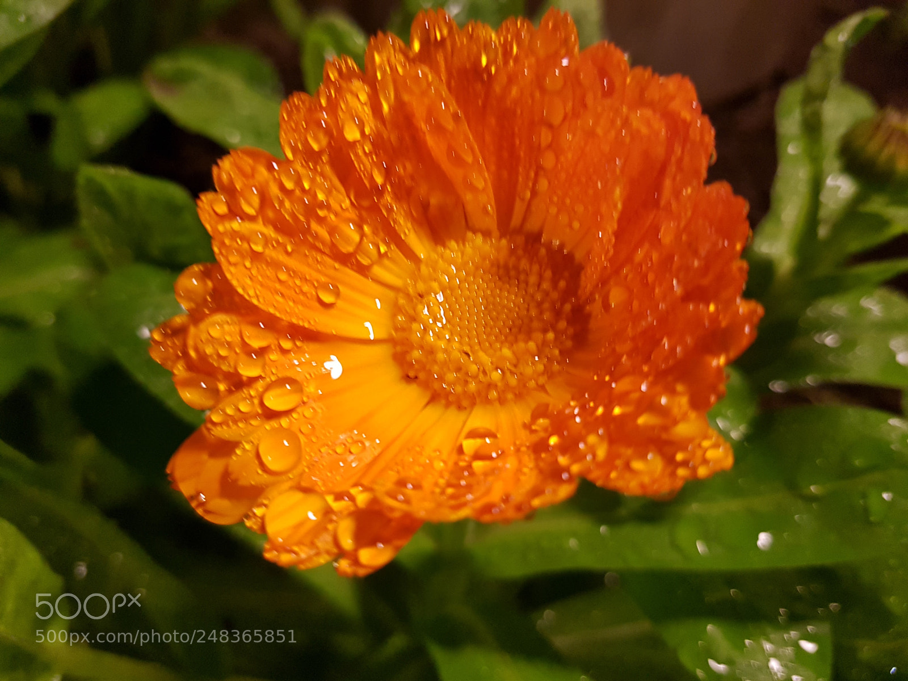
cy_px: 340
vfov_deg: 53.1
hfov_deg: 67.3
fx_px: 682
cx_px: 454
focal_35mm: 26
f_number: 1.7
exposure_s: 1/10
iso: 200
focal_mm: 4.2
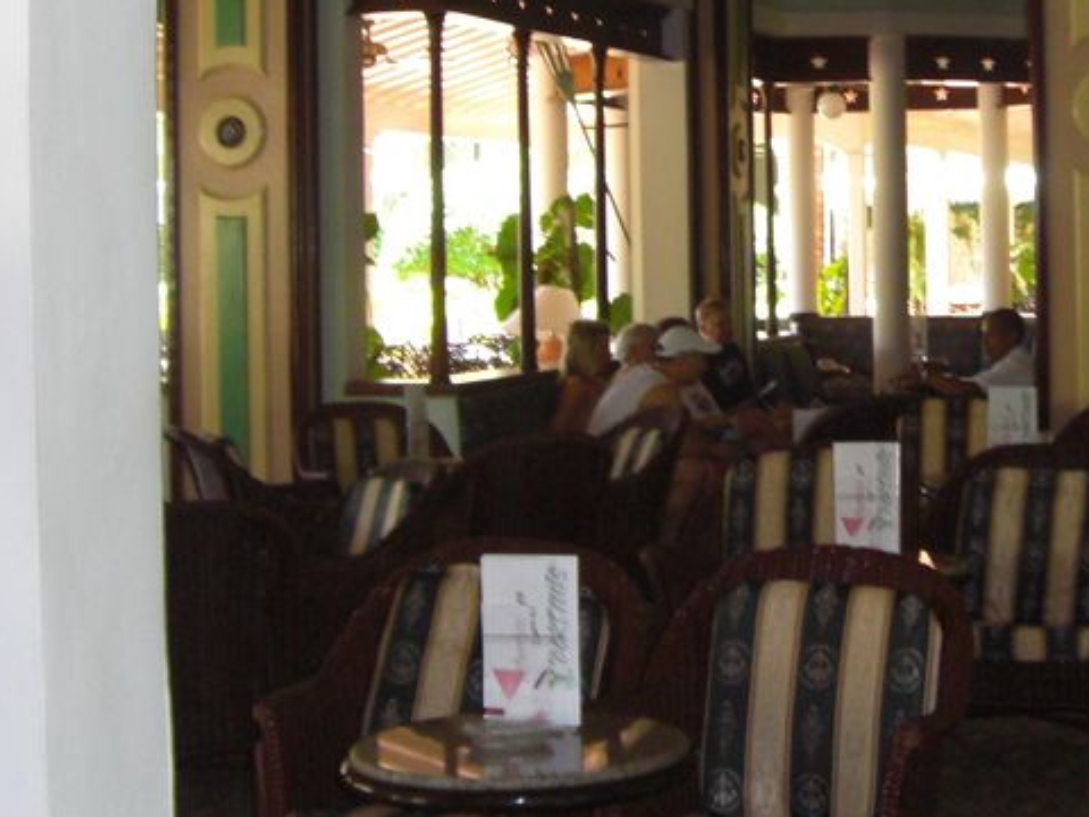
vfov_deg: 18.1
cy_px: 191
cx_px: 846
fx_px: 2548
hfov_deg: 23.8
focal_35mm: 81
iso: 200
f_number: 2.7
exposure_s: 1/60
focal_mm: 6.2
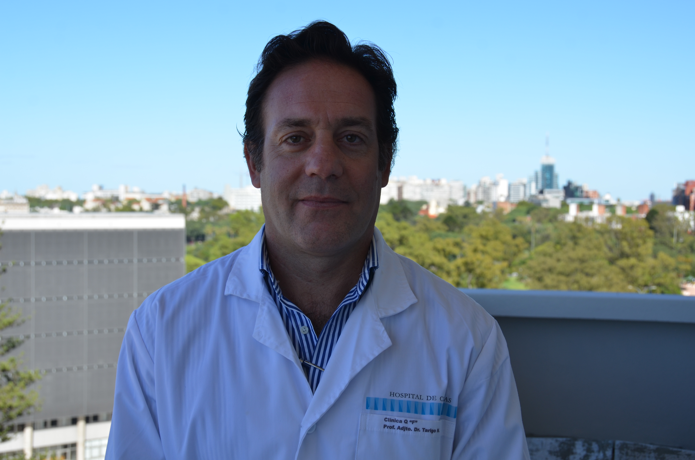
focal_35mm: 52
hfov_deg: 37.9
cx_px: 348
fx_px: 1011
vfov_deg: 25.6
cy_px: 230
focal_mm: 35
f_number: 8
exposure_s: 1/250
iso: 100
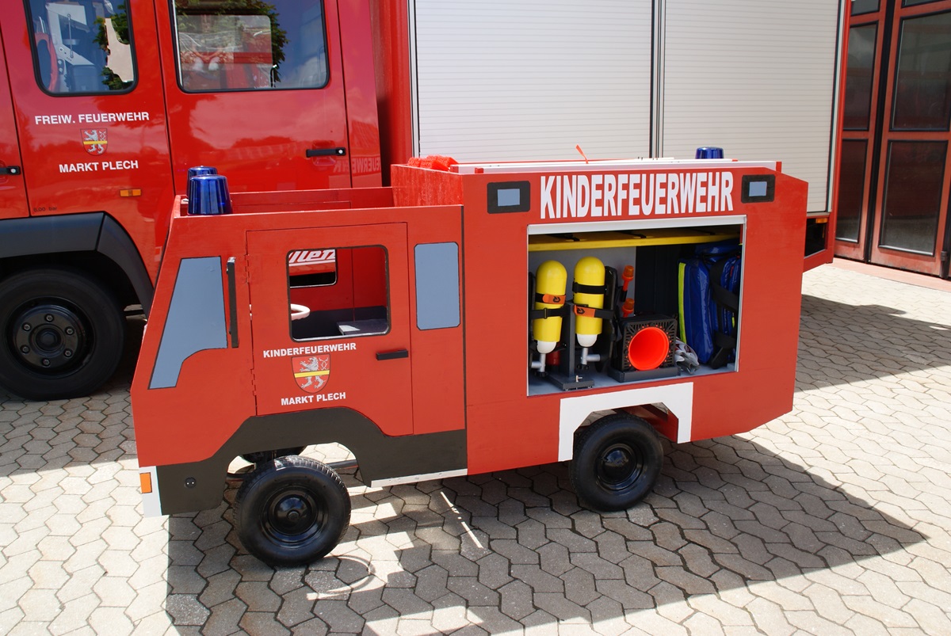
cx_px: 476
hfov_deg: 57.2
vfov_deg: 40.1
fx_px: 873
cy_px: 318
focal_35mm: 33
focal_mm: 22
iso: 100
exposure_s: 1/80
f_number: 8
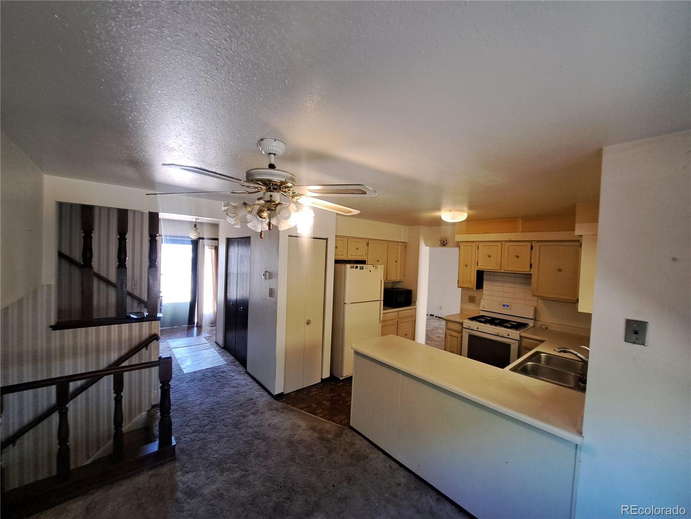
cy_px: 260
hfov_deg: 106.2
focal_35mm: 13
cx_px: 346
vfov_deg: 89.9
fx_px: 260
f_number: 2.2
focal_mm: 1.74
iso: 125
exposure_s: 1/50
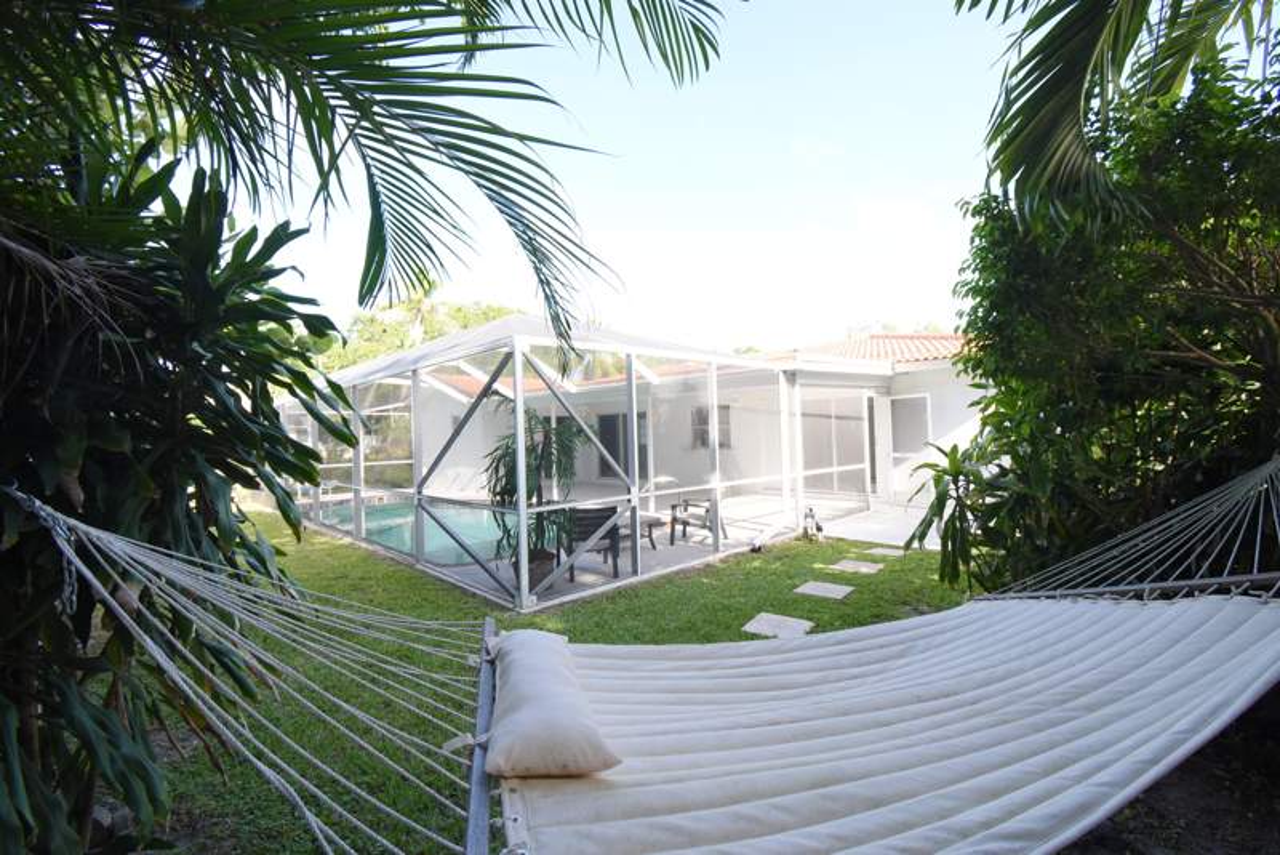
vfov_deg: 77.4
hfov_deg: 100.4
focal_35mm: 15
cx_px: 640
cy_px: 428
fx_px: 533
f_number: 7.1
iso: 400
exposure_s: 1/200
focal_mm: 10
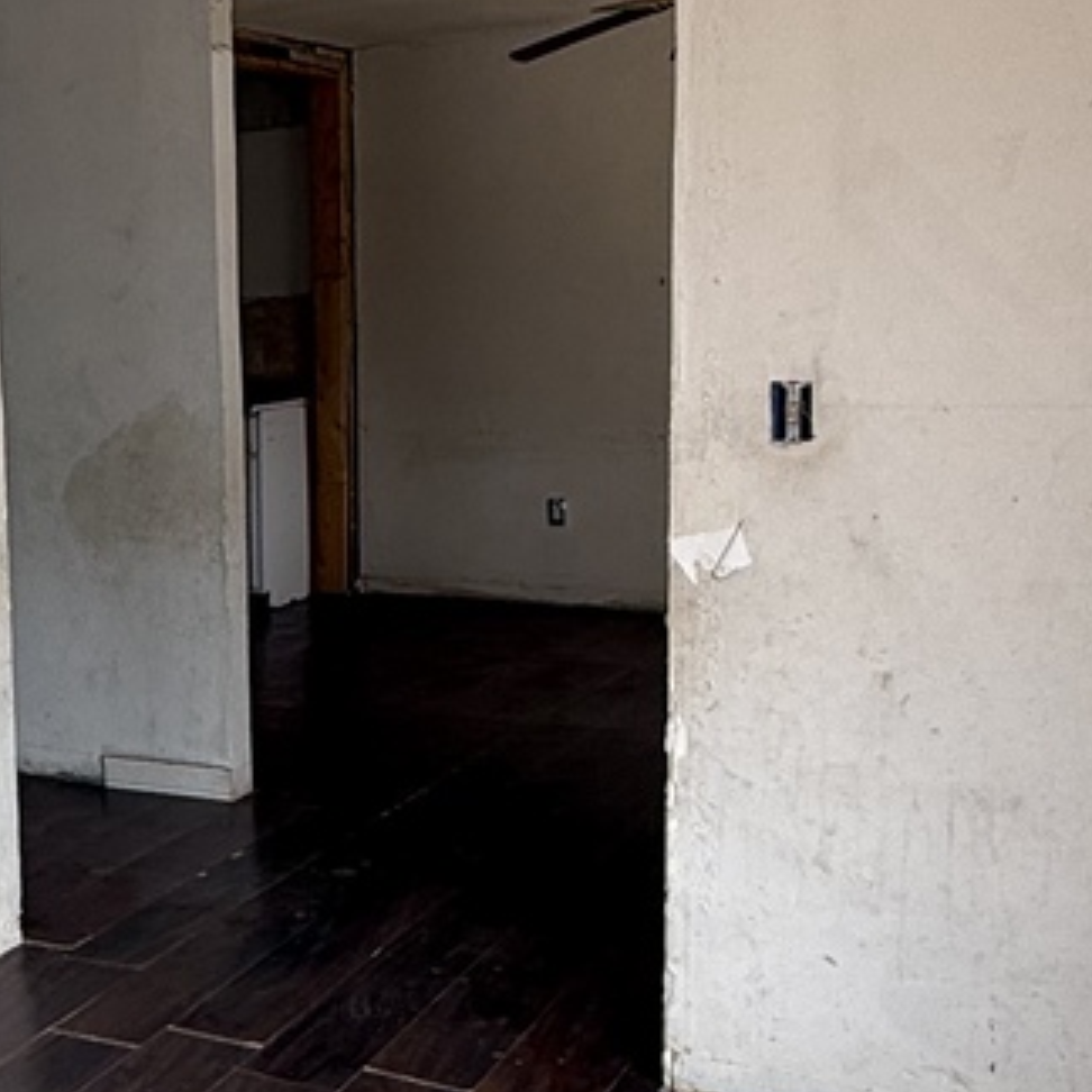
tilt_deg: -7.3
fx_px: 1963
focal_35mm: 55
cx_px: -101
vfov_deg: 31.1
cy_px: 536
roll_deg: +2.8
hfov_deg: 28.3
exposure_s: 1/195
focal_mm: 2.22
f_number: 2.2
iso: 50
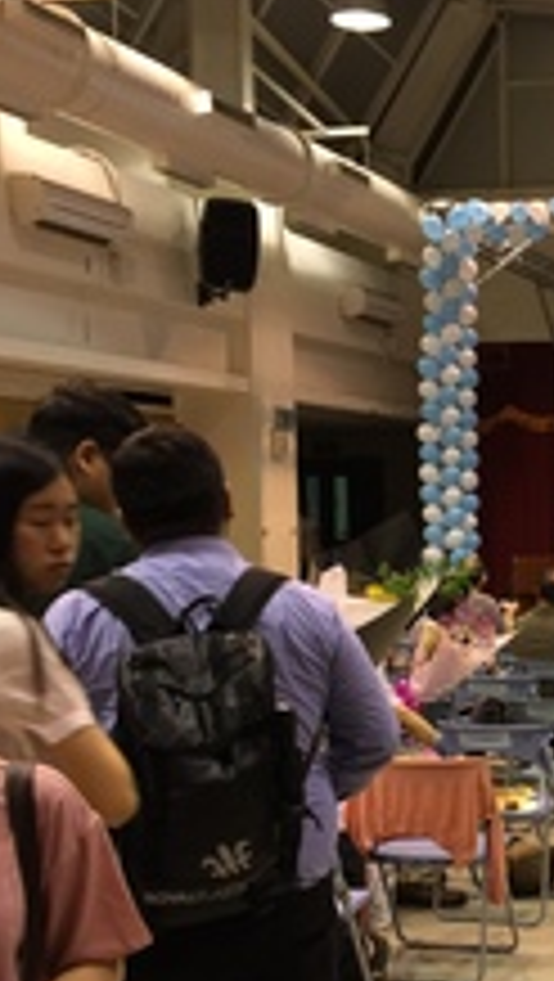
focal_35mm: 58
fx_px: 1511
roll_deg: -0.8
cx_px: 658
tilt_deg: -5.0
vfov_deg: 35.7
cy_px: 648
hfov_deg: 19.6
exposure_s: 1/15
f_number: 2.2
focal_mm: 4.15
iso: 32
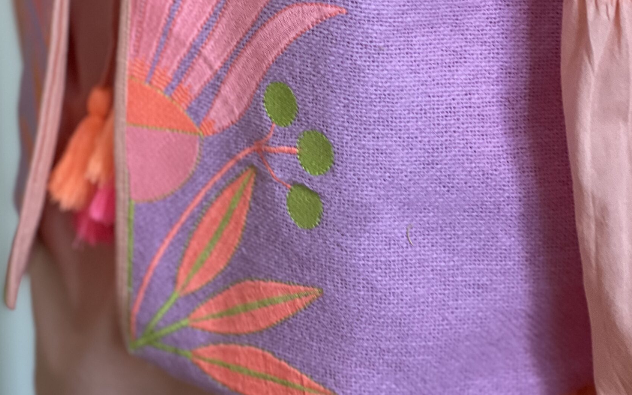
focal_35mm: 124
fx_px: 2136
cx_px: 310
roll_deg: +0.5
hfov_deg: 16.8
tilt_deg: -17.8
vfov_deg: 10.4
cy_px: -36
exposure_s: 1/50
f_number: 2.8
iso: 125
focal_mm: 9
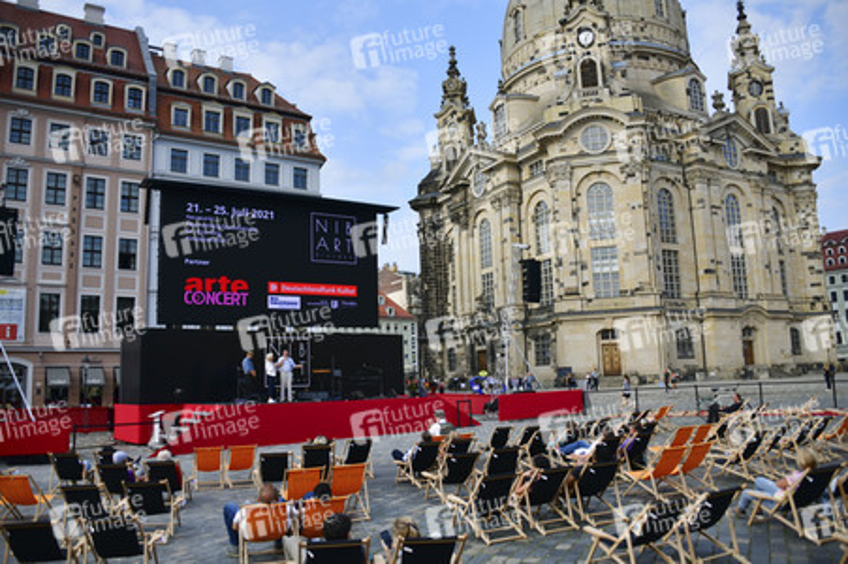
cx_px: 424
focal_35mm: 28
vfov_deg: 46.3
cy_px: 282
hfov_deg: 65.5
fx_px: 659
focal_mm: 28
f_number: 3.5
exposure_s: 1/3200
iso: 200
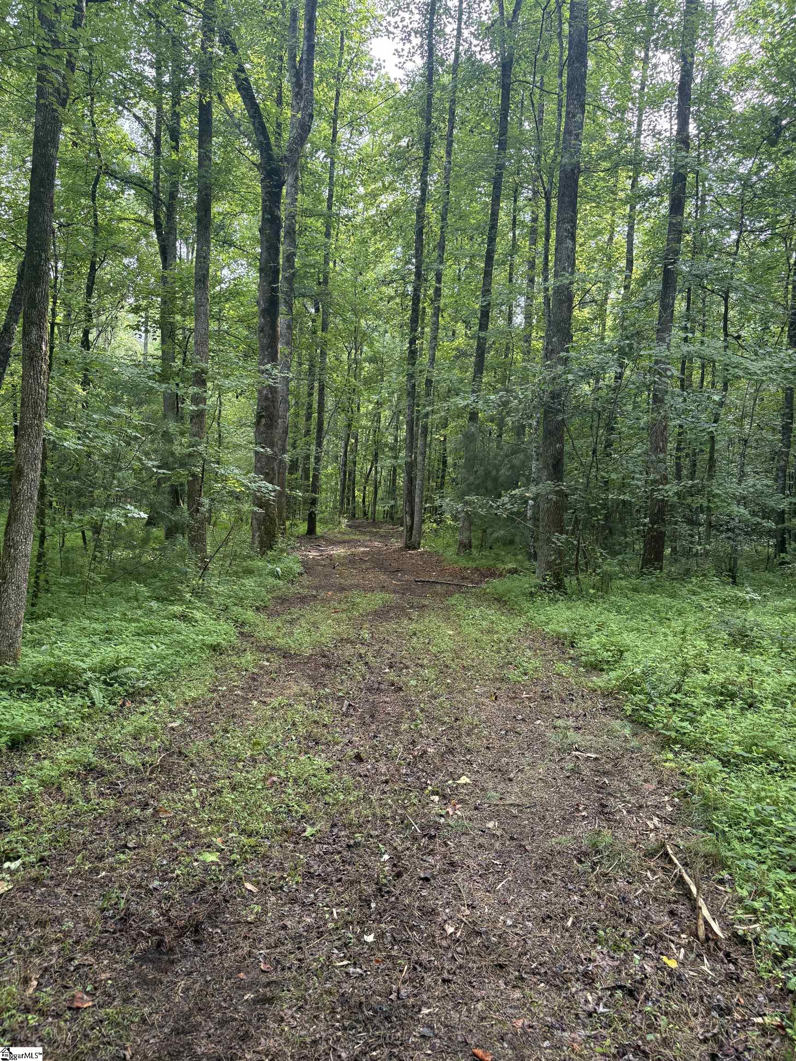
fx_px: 797
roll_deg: -4.1
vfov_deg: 67.3
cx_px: 398
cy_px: 530
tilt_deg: -1.7
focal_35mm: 26
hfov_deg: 53.1
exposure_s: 1/240
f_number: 1.6
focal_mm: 5.96
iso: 125
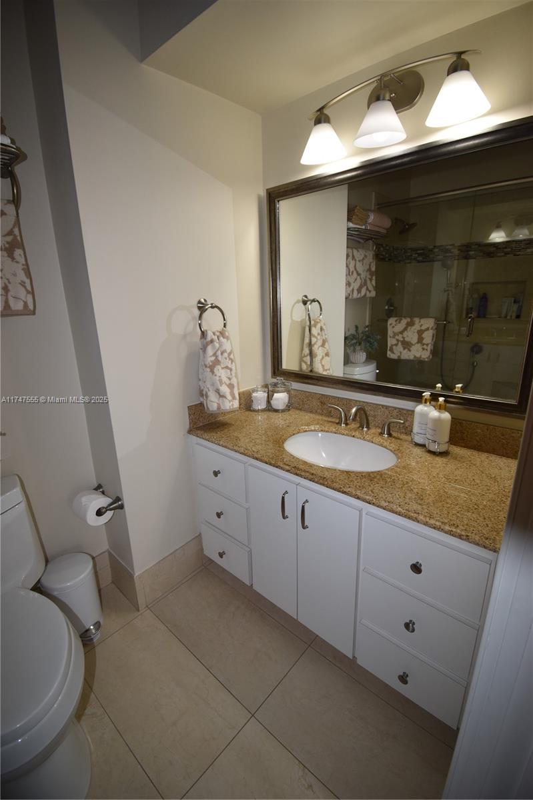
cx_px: 266
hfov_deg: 77.3
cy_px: 400
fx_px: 333
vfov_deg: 100.4
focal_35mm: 15
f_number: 4.5
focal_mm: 10
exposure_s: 1/200
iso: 360
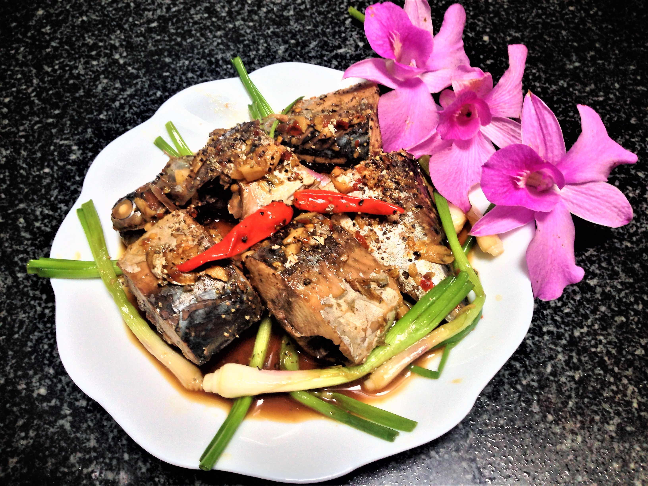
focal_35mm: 33
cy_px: 243
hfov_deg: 55.4
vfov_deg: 42.9
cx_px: 324
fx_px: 618
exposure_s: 1/20
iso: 80
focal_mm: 4.12
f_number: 2.4
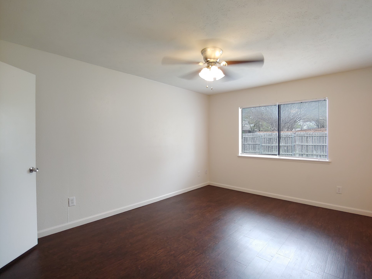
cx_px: 197
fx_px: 183
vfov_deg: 74.7
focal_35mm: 17
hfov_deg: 90.9
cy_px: 140
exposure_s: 1/169
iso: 50
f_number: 1.9
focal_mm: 2.18
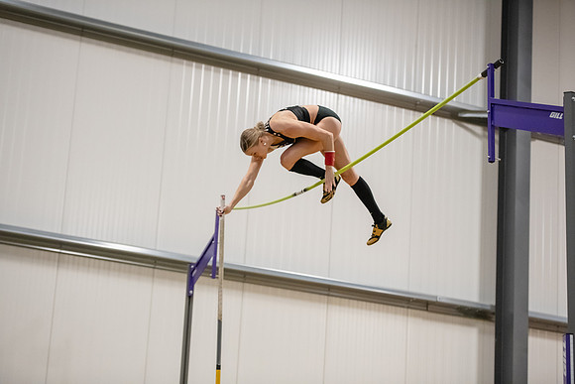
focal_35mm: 92
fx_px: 1470
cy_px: 192
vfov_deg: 14.9
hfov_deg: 22.1
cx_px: 288
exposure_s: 1/800
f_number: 2.8
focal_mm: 92
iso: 6400
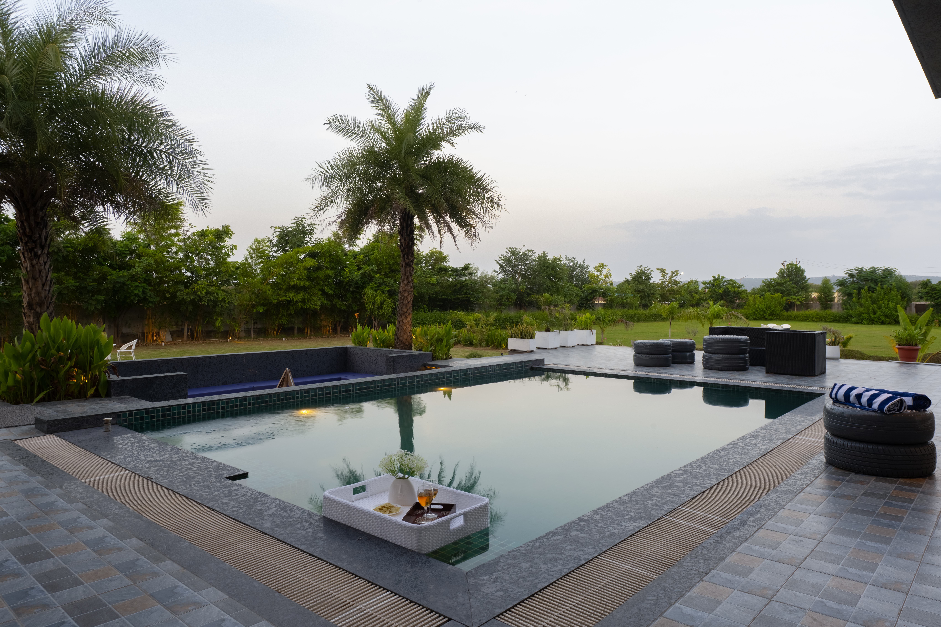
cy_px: 314
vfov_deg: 53.1
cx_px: 470
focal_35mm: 24
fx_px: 627
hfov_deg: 73.7
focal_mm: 24
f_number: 13
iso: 200
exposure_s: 1/125
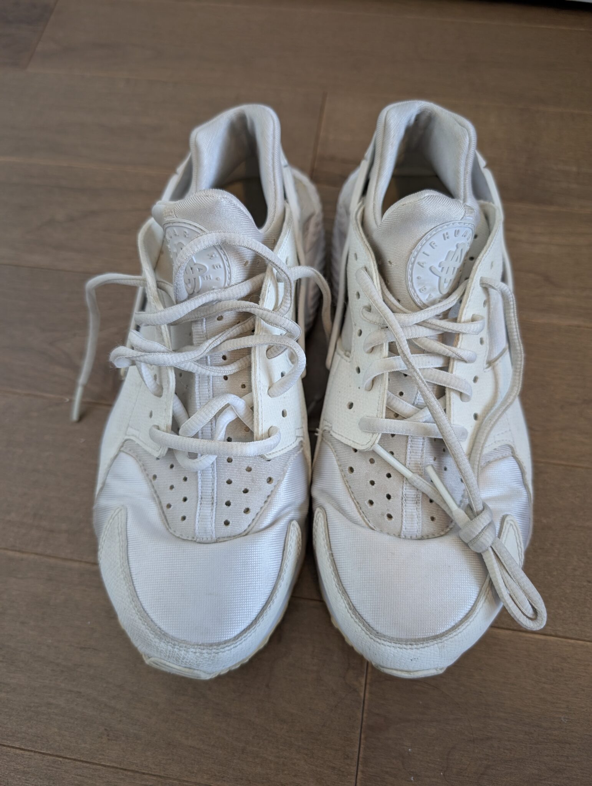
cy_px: 393
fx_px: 546
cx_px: 296
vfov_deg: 71.5
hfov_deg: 56.9
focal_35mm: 24
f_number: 1.68
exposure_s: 1/120
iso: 179
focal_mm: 6.9
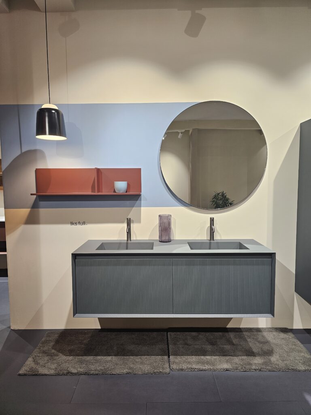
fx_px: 276
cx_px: 156
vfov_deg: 73.9
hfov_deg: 58.9
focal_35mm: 23
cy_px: 208
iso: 80
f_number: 1.7
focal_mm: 6.3
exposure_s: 1/61
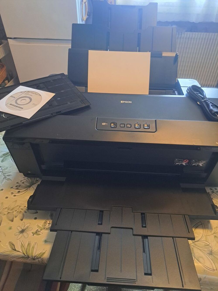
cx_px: 109
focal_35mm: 24
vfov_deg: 71.6
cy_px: 146
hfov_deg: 56.8
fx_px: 201
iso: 400
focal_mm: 5.23
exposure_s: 1/50
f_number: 1.8
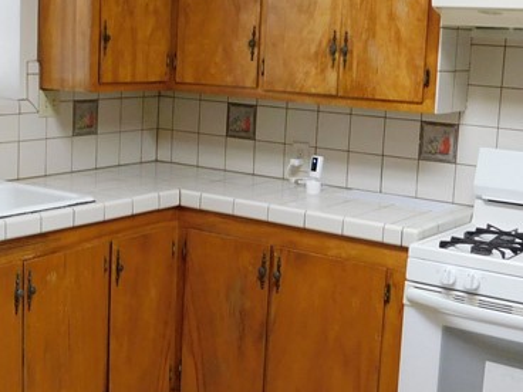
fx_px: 967
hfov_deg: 30.1
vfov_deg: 22.9
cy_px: 153
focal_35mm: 64
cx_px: 182
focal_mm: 4
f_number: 3
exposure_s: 1/30
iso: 220
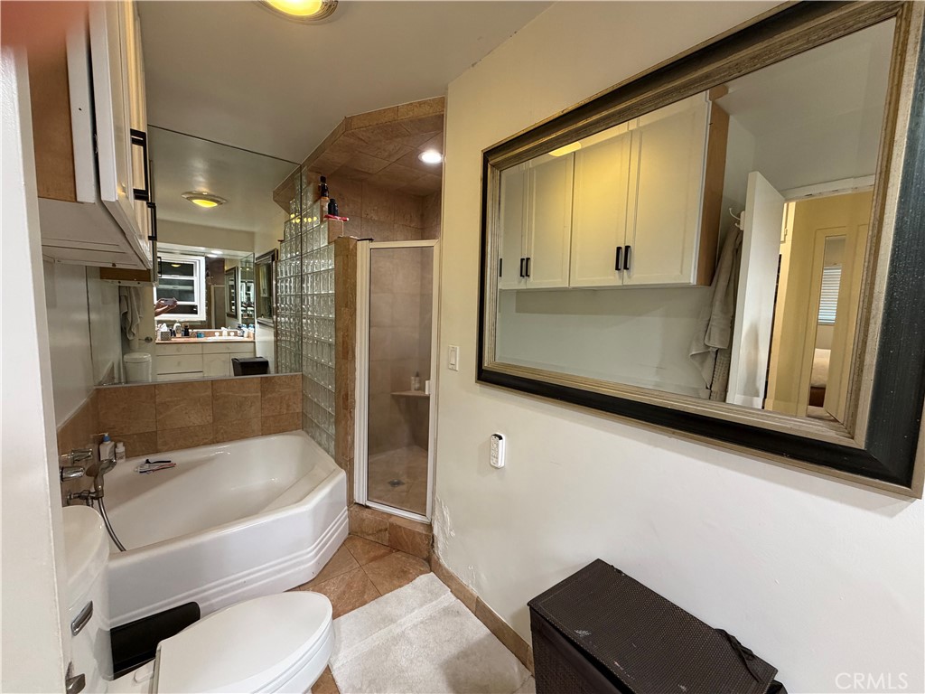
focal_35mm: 14
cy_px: 347
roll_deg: -1.7
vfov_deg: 85.7
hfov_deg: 102.1
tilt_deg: -4.6
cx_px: 462
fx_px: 374
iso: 250
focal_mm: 2.22
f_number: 2.2
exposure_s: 1/60
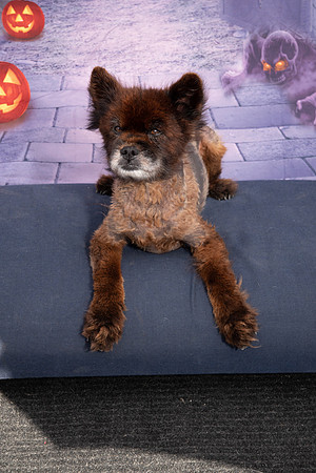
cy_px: 236
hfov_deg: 20.0
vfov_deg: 29.7
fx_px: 895
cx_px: 158
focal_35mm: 68
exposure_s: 1/125
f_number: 13
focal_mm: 68
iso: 400
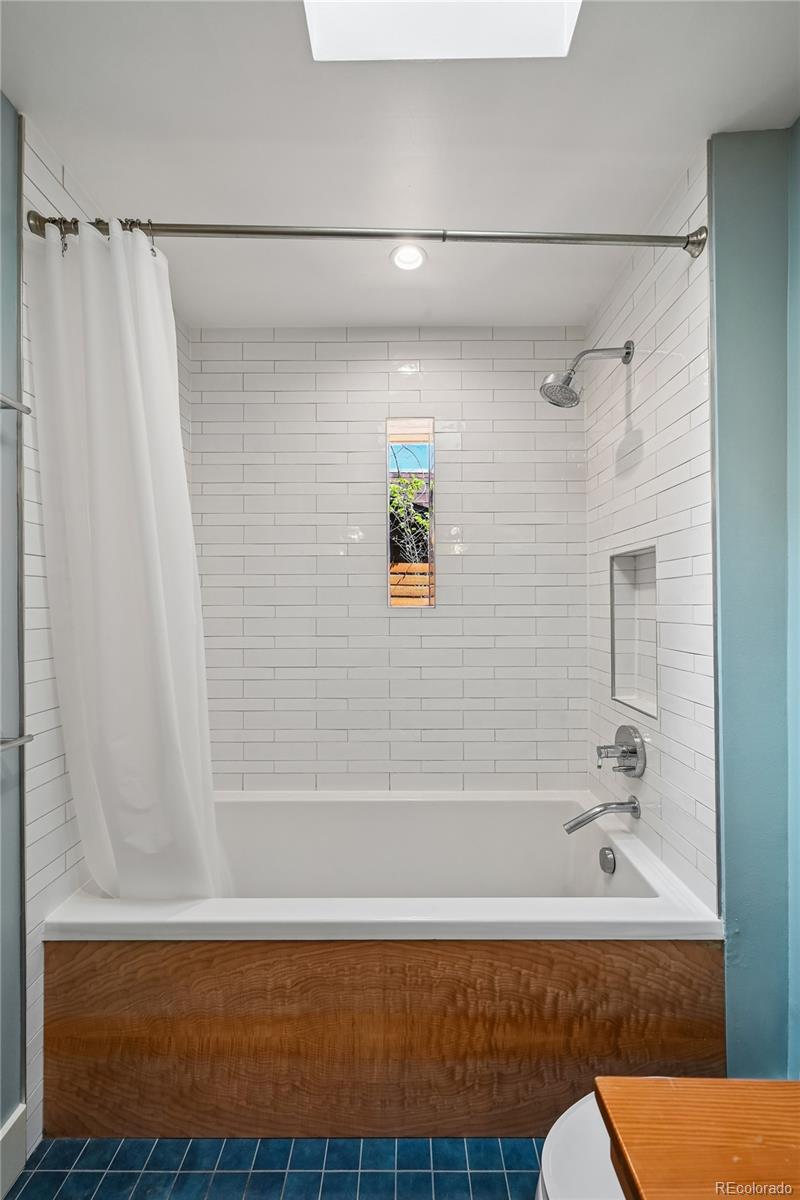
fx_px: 467
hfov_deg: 81.2
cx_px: 400
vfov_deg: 104.3
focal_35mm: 14
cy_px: 600
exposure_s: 1/40
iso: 400
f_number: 10
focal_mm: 14
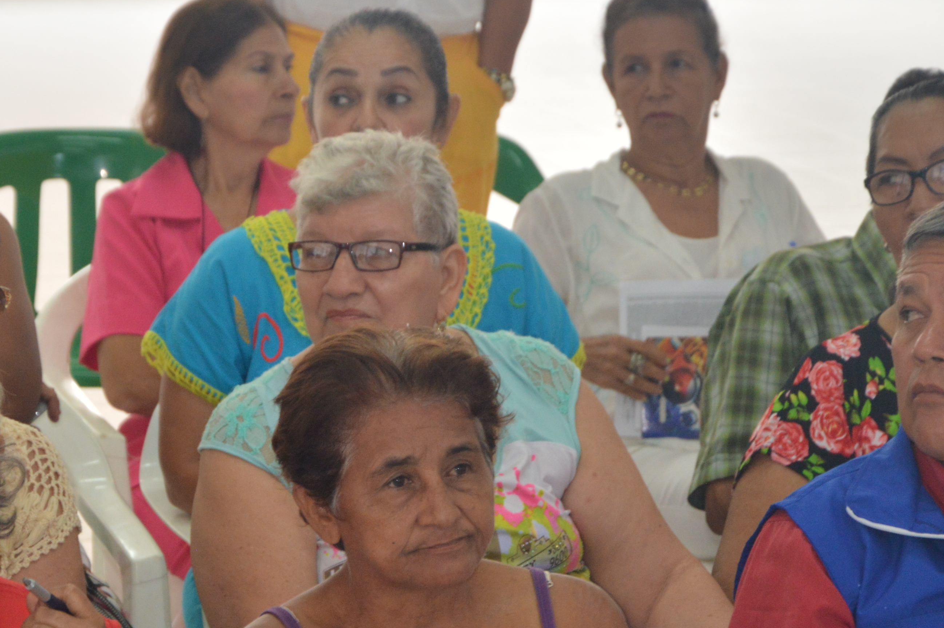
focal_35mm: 209
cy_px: 481
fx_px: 5475
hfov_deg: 9.9
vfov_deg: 6.6
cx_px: 402
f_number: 5.6
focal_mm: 80
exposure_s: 1/80
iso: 800
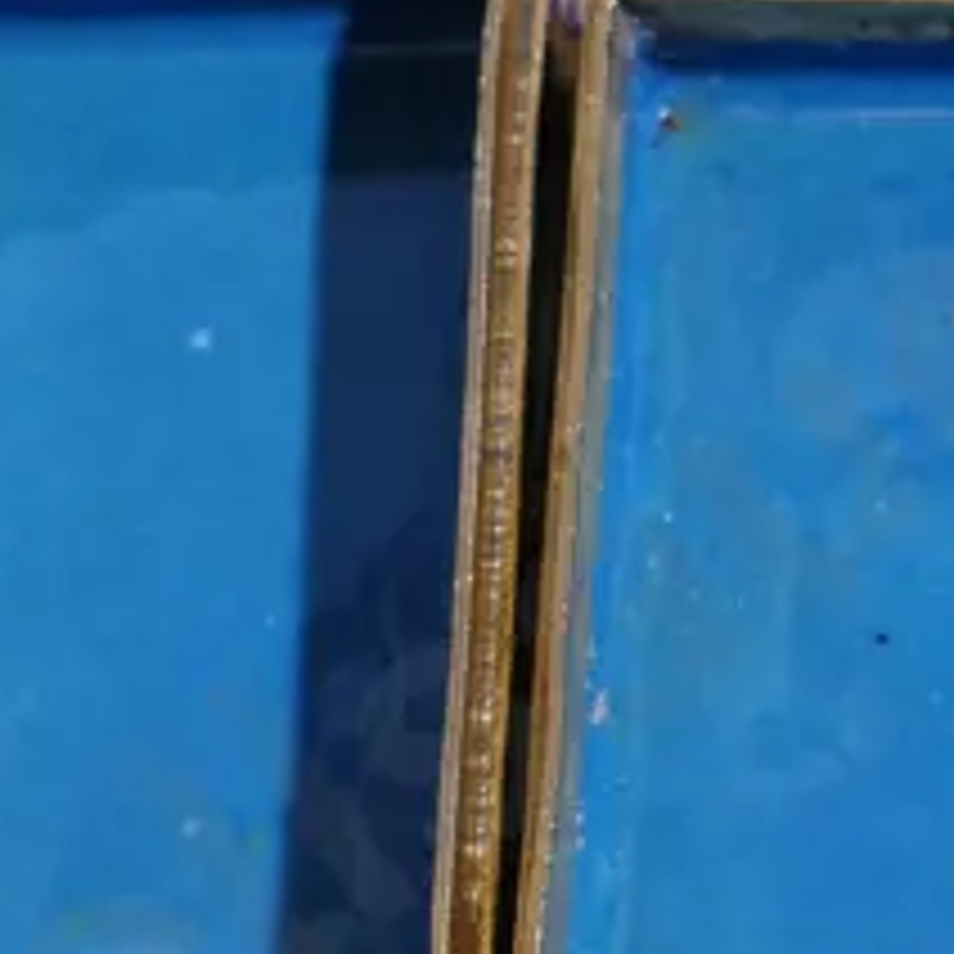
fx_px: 6673
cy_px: 457
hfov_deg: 8.2
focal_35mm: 214
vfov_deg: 8.2
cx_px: 837
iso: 800
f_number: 5.3
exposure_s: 1/60
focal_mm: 25
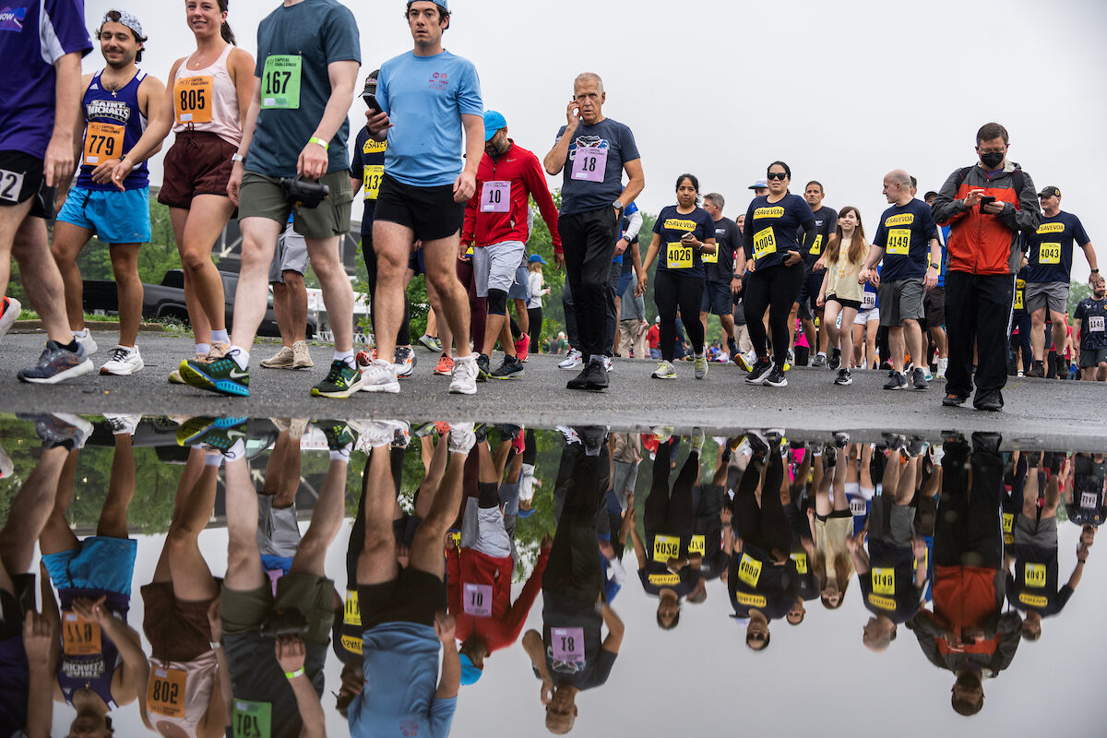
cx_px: 554
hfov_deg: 41.1
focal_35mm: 48
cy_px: 369
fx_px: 1476
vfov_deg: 28.1
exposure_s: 1/1000
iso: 800
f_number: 2.8
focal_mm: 48
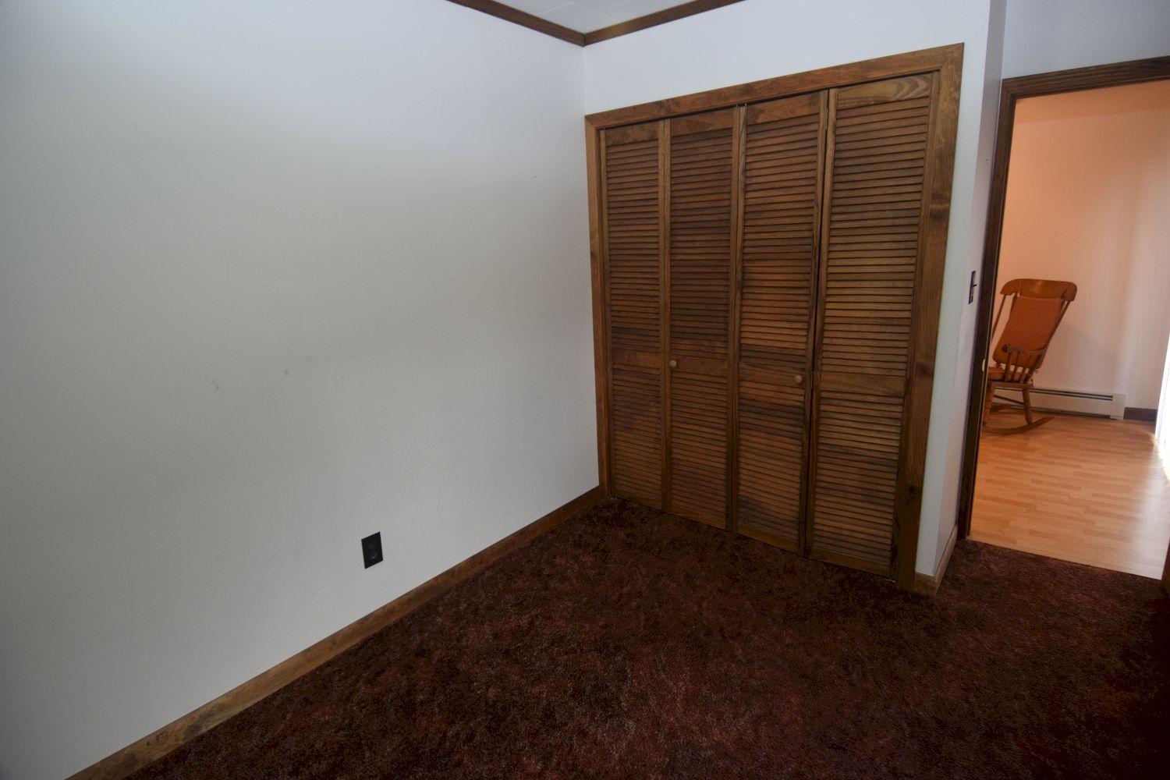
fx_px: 585
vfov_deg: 67.4
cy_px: 390
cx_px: 585
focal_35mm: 18
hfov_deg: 90.0
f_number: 4.5
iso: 800
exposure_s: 1/80
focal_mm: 12
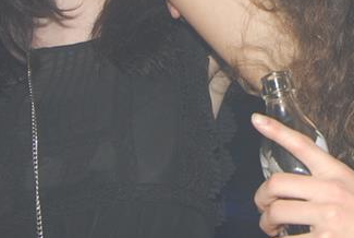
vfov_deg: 10.6
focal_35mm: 127
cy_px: -63
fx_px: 1251
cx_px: 360
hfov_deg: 15.8
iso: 200
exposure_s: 1/4
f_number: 5.6
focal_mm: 24
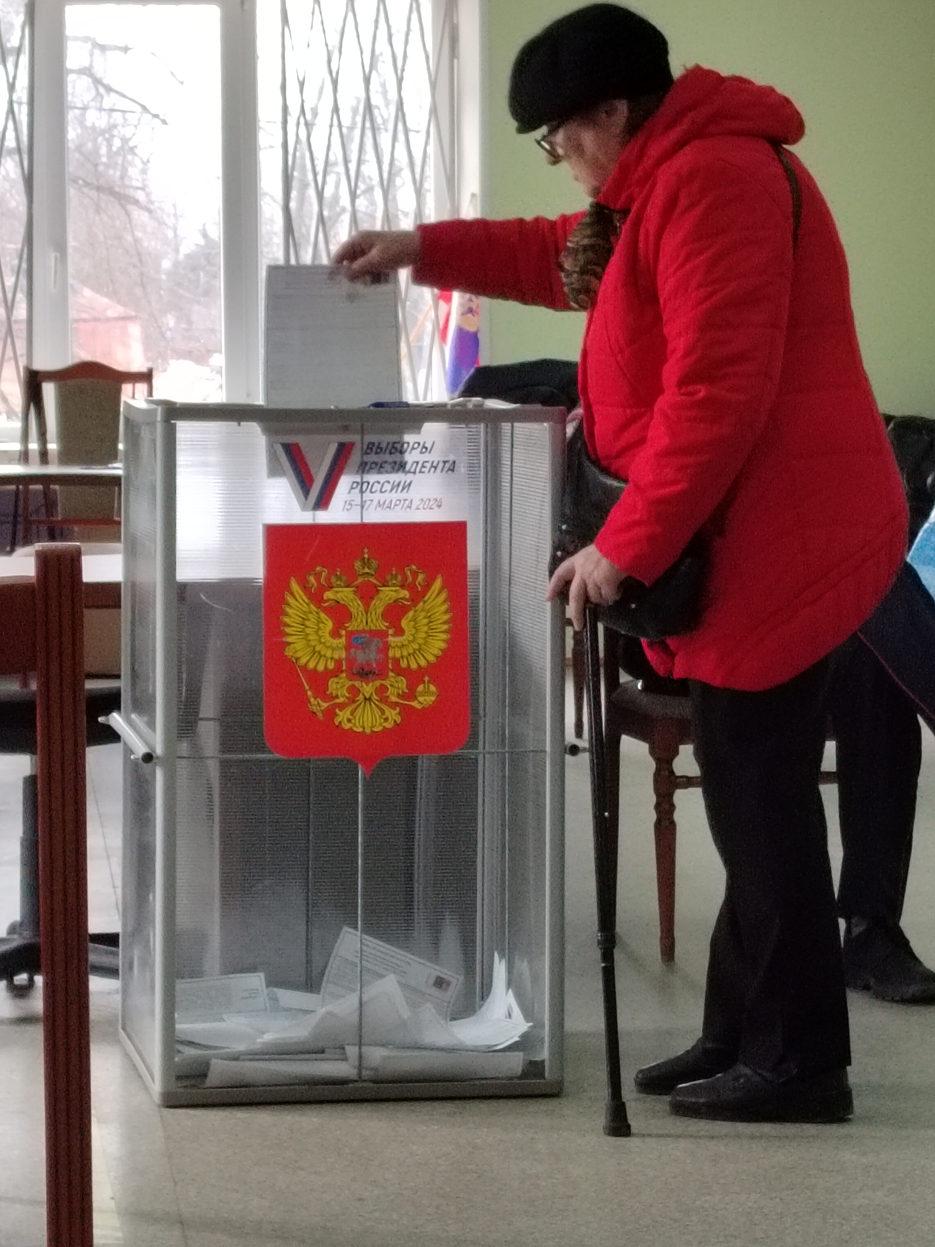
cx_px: 468
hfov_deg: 12.5
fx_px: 4286
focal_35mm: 119
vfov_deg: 16.6
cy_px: 624
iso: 356
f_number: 1.9
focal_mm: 5.52
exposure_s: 1/100
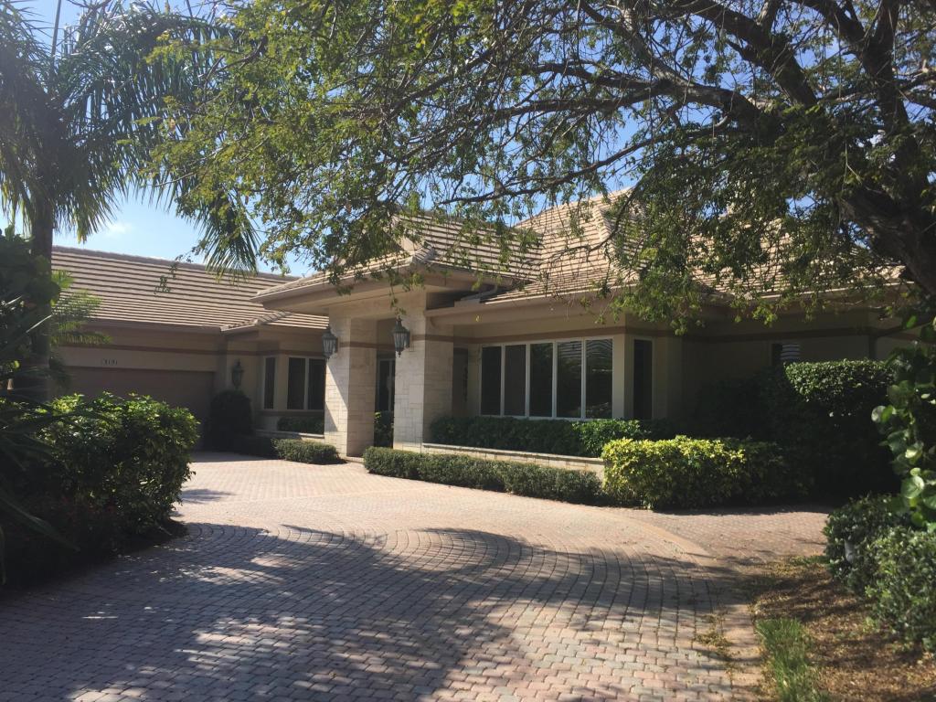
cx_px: 468
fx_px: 784
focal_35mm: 29
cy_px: 351
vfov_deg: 48.2
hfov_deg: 61.7
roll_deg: +0.1
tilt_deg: +5.4
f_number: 2.2
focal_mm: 4.15
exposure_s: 1/1721
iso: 32
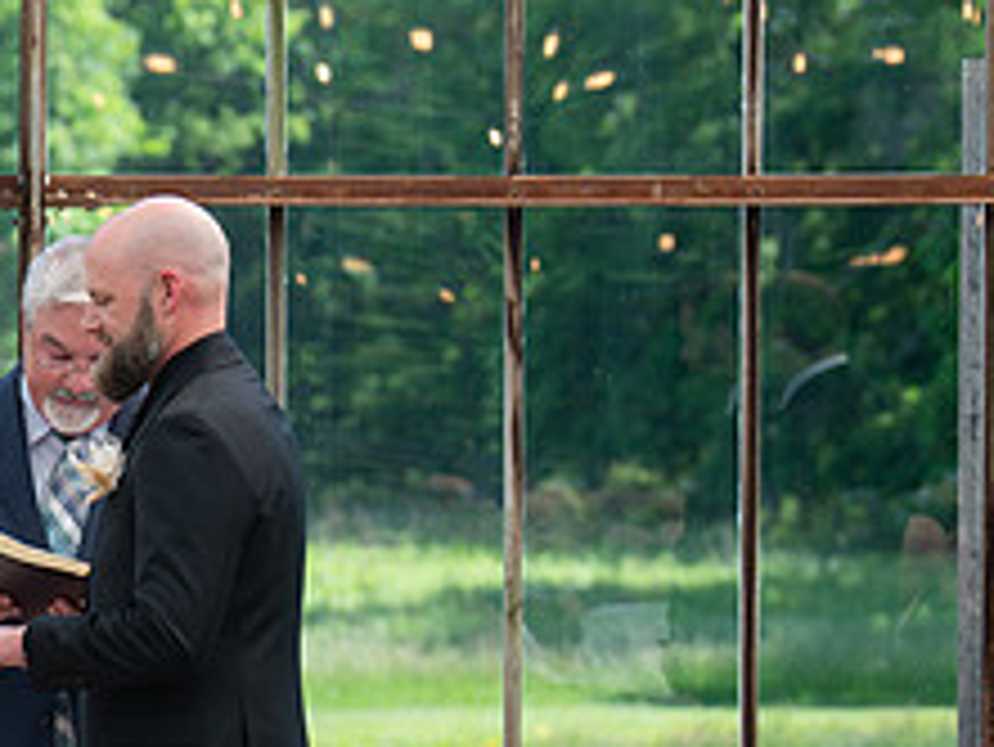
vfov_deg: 5.4
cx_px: -47
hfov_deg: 7.2
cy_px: 848
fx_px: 7901
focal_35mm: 275
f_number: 4.5
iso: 160
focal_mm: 105
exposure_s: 1/250
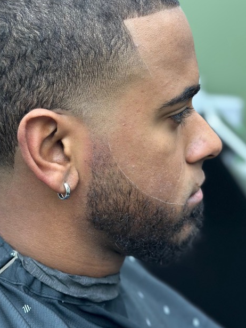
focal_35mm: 78
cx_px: 70
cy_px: 145
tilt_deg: -12.8
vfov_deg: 25.0
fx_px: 738
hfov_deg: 18.8
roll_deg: -2.6
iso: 125
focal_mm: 6.86
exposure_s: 1/120
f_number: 1.78
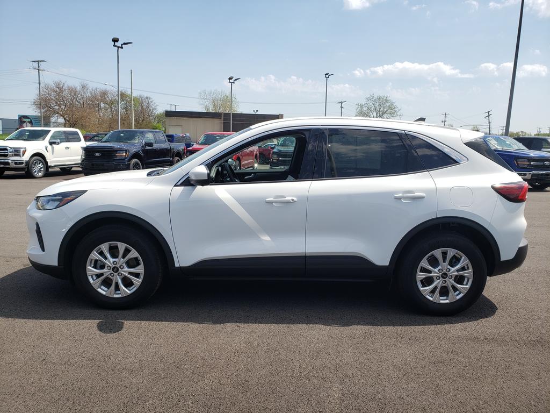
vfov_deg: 53.1
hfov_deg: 67.3
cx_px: 275
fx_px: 413
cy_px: 206
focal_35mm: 26
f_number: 2.4
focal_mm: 4.3
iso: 50
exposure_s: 1/1402
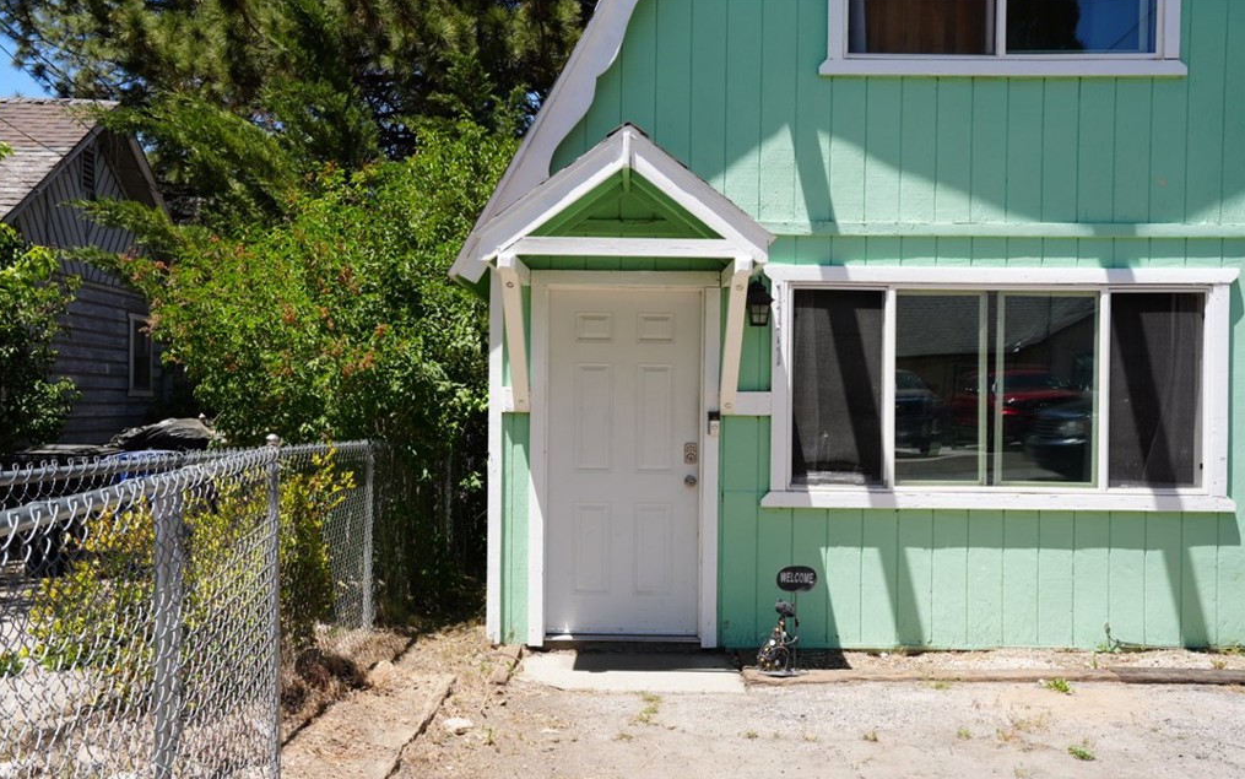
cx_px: 618
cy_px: 413
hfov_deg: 54.0
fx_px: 1222
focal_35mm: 36
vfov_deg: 35.3
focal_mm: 35
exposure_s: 1/125
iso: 100
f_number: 9
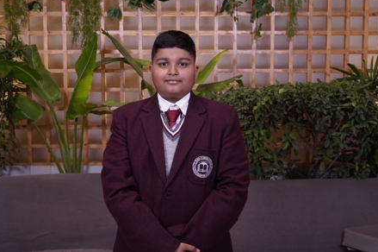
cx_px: 189
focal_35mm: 47
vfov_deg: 28.6
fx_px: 493
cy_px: 124
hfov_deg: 41.9
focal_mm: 31
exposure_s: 1/125
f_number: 5
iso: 500
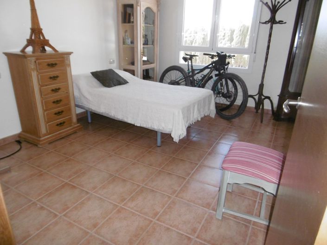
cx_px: 164
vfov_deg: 56.8
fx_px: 227
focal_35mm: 24
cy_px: 122
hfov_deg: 71.6
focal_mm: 4.3
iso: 250
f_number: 3.1
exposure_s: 1/60
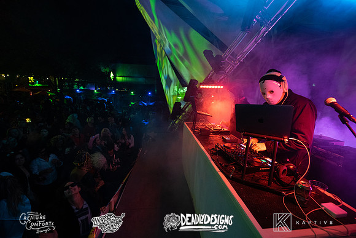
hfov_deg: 104.2
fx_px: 138
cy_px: 119
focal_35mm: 14
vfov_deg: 81.2
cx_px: 178
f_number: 3.5
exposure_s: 1/125
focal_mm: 14
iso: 2000
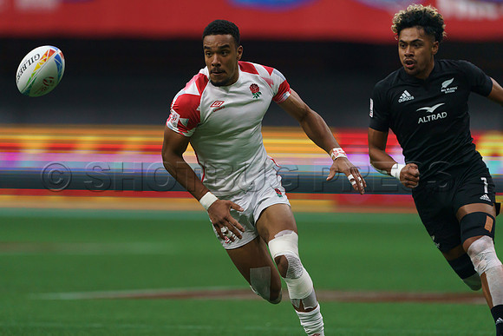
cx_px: 214
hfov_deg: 3.0
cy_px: 162
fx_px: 9738
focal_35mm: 697
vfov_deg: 2.0
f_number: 4
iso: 2500
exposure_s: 1/3200
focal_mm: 600
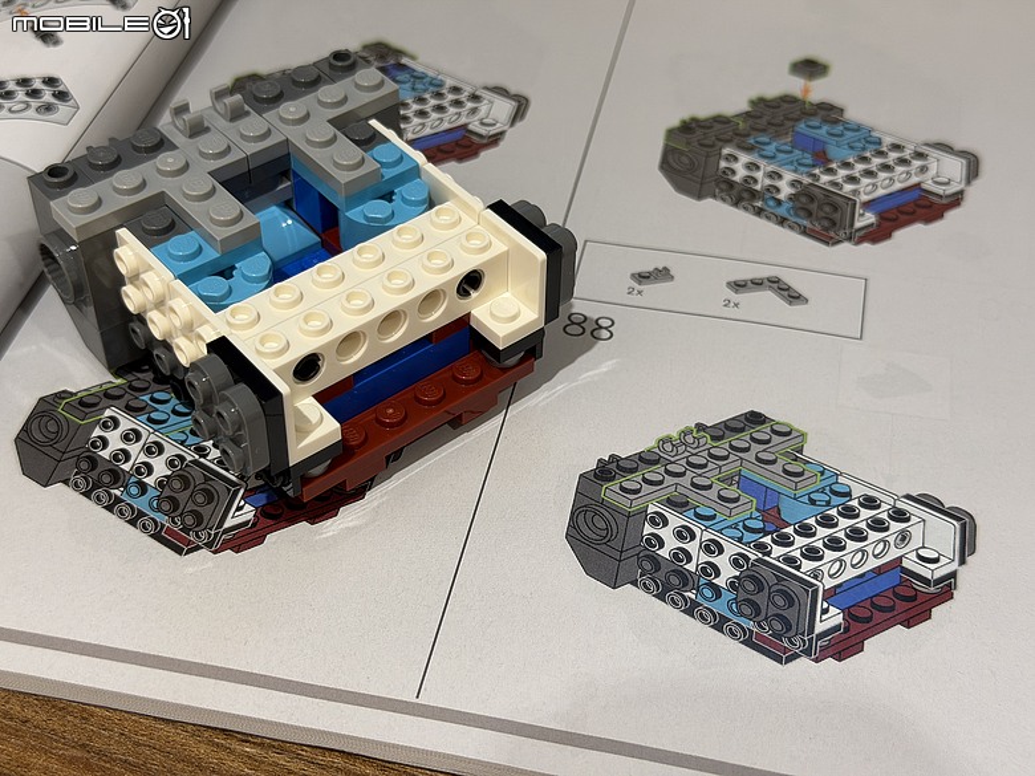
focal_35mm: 48
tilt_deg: -45.2
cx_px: 518
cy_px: 388
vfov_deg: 30.3
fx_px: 1435
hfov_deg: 39.7
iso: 200
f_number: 1.78
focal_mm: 6.76
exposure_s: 1/60
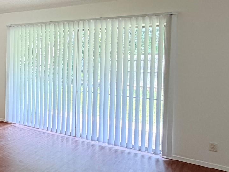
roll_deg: +0.2
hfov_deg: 31.3
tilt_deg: -1.5
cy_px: 58
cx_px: -93
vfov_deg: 35.6
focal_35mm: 40
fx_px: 265
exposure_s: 1/120
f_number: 2.2
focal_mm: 2.22
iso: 250
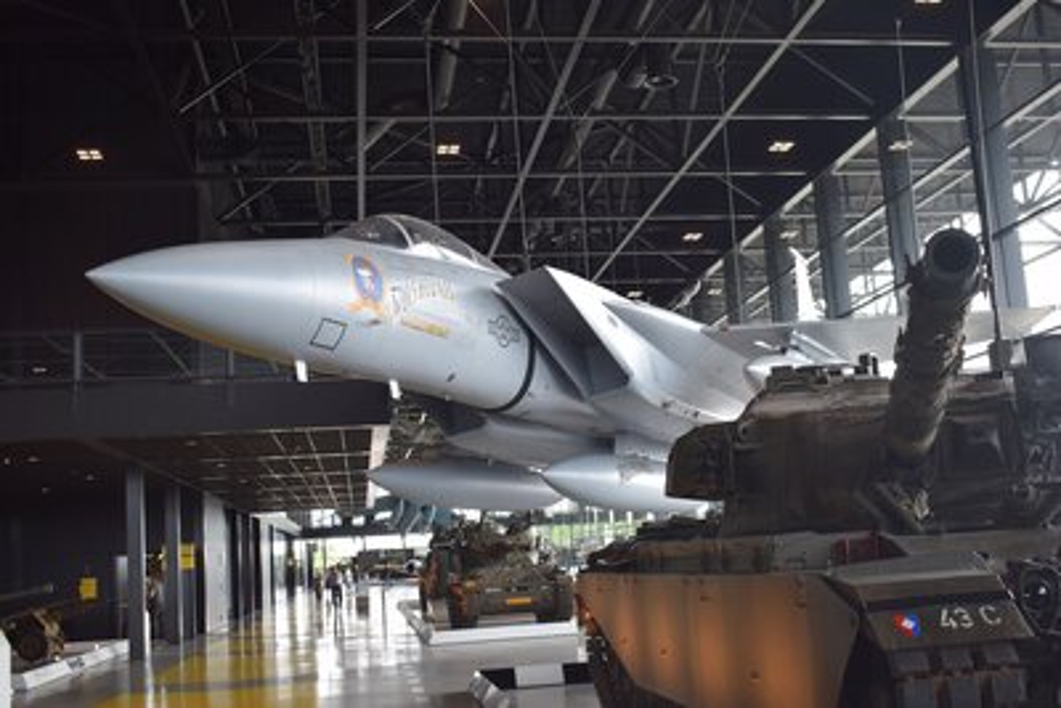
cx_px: 530
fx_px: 1194
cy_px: 354
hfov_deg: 47.9
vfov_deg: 33.0
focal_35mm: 40
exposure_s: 1/100
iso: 400
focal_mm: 27
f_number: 5
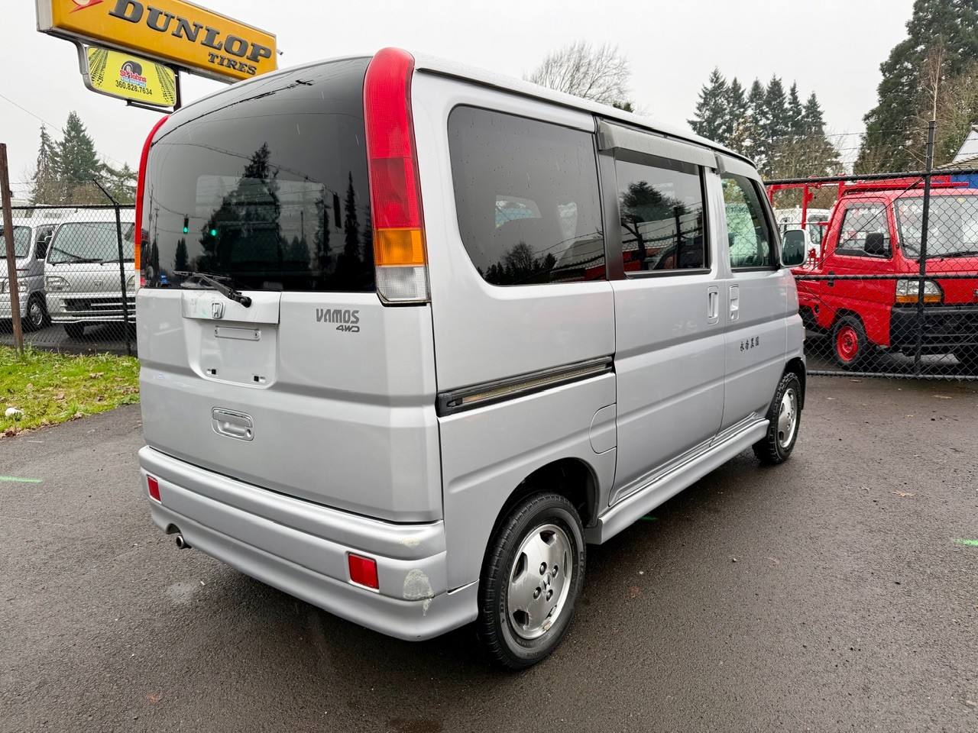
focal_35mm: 24
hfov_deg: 71.6
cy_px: 366
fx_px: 678
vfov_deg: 56.8
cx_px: 489
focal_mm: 6.76
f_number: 1.78
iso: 80
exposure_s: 1/285
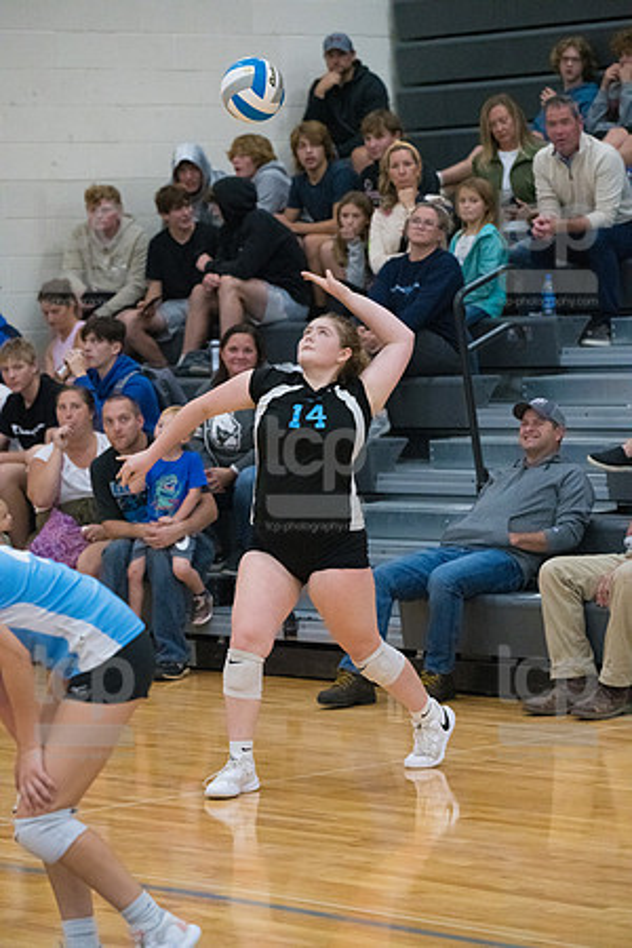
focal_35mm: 145
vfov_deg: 14.2
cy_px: 474
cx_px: 316
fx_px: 3818
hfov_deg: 9.5
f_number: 4.5
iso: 6400
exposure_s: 1/1000
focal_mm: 145
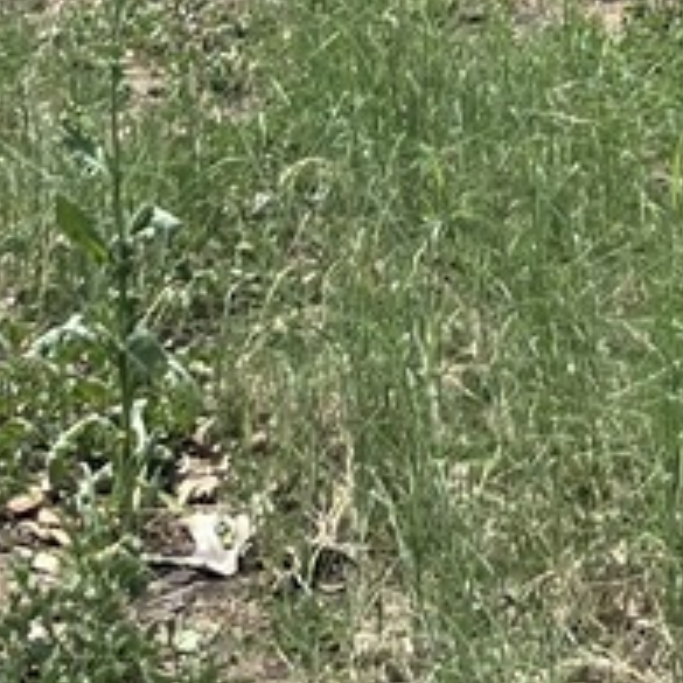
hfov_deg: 10.2
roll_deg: -0.2
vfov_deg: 9.5
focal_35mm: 170
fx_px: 3795
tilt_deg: -3.3
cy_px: -732
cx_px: 665
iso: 50
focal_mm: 5.1
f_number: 1.6
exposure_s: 1/1140
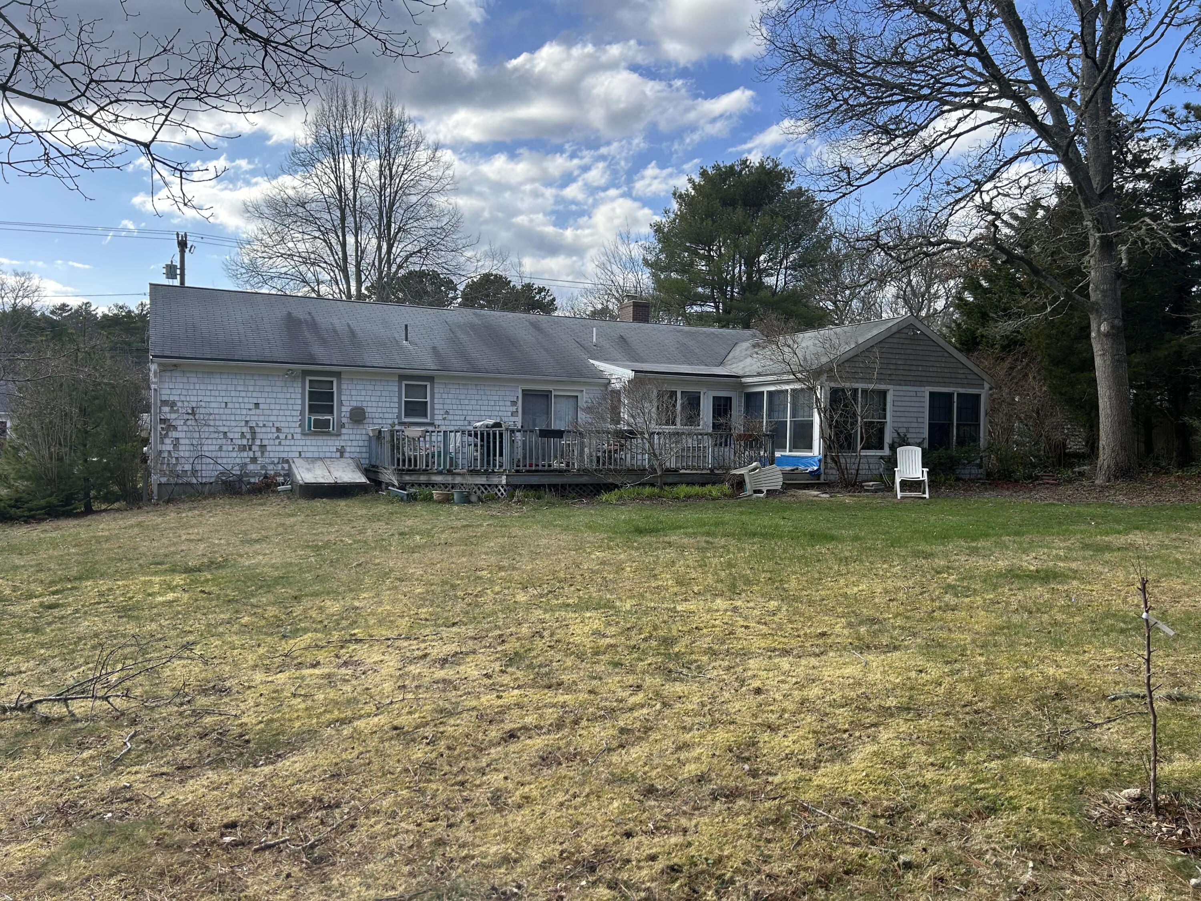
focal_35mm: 26
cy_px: 450
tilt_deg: -1.0
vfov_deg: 53.1
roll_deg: +0.1
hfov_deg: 67.3
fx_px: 902
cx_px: 600
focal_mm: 5.7
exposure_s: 1/1972
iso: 50
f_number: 1.5
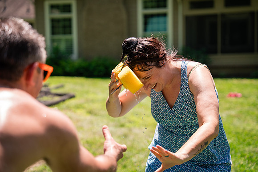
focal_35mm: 70
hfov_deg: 28.8
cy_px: 86
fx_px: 502
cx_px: 129
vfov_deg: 19.5
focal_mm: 70
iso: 250
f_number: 2.8
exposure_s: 1/1600
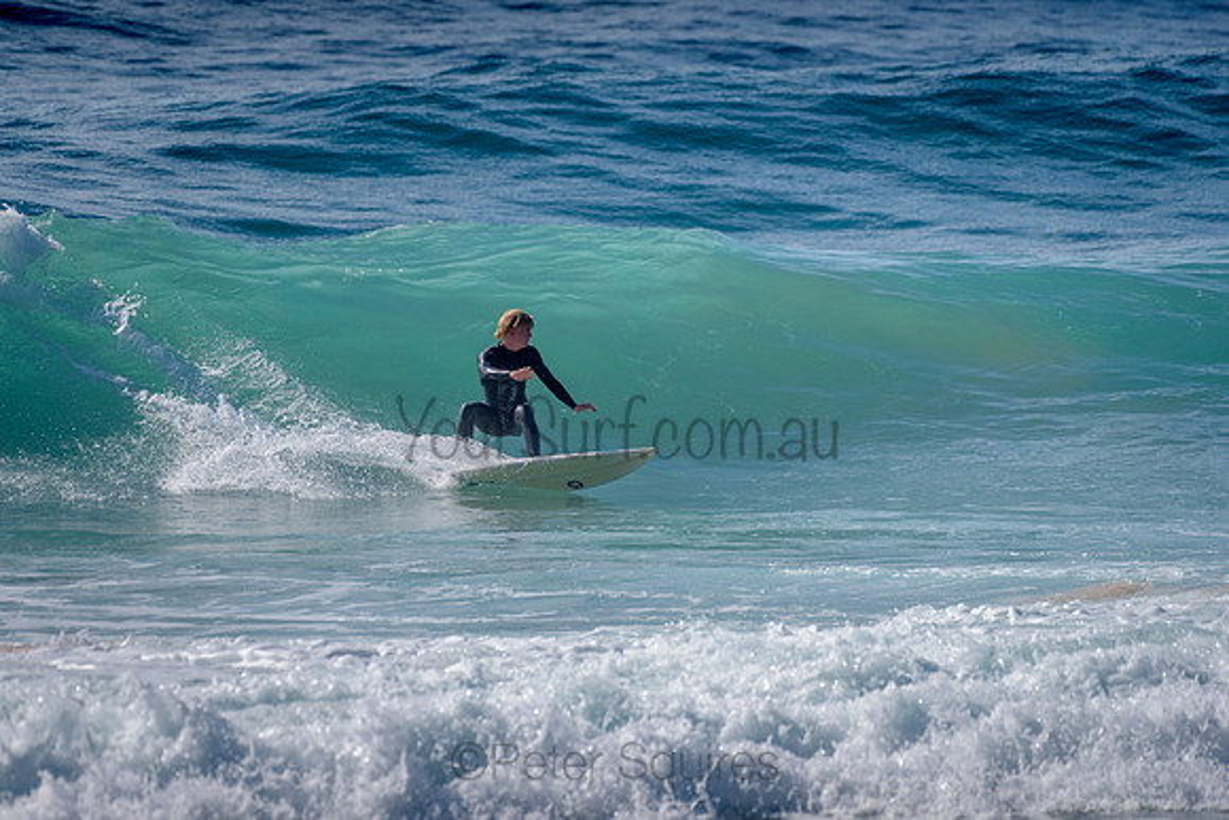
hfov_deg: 3.4
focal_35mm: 613
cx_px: 475
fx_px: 20937
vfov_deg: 2.2
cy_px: 340
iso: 110
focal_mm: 500
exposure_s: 1/2000
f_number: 5.6
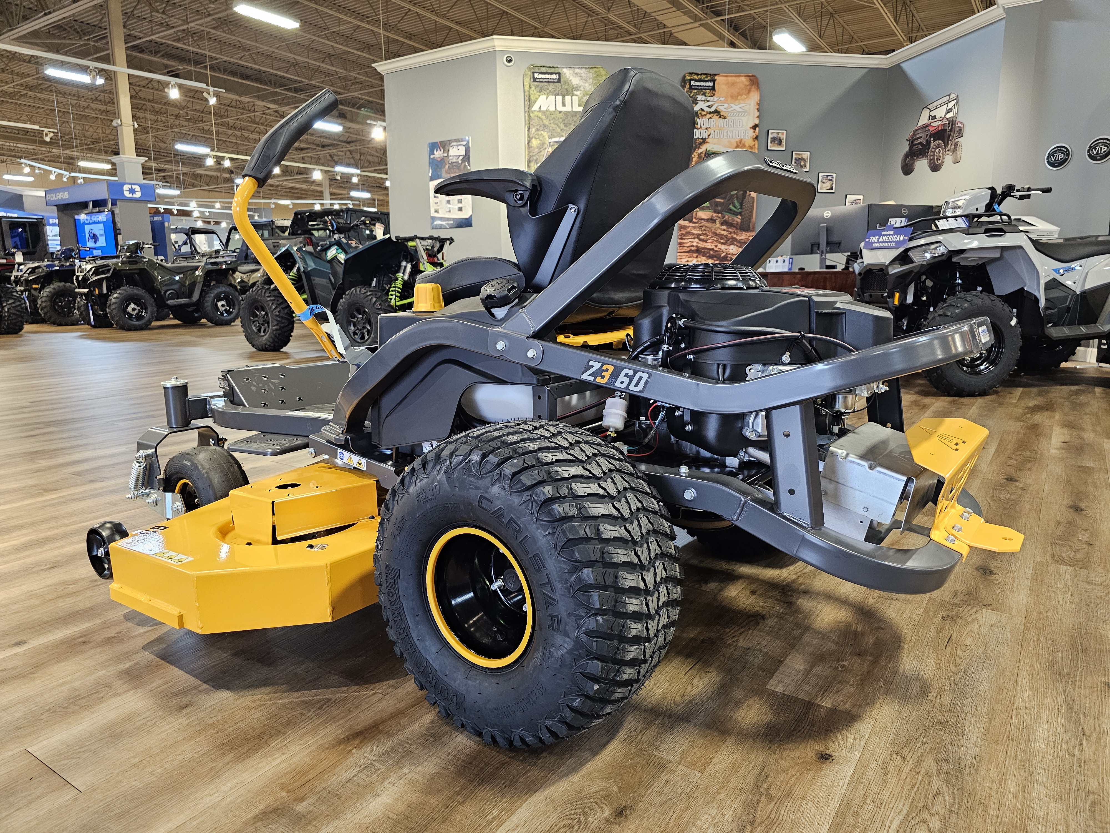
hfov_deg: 73.9
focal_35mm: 23
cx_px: 555
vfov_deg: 58.9
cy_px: 416
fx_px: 738
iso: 800
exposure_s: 1/60
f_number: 1.7
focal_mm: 6.3
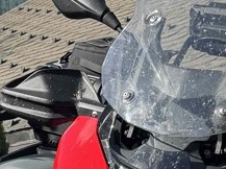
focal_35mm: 133
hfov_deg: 14.5
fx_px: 867
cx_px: -28
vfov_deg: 11.0
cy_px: 168
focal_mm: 6.76
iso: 80
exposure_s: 1/2252
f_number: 1.78
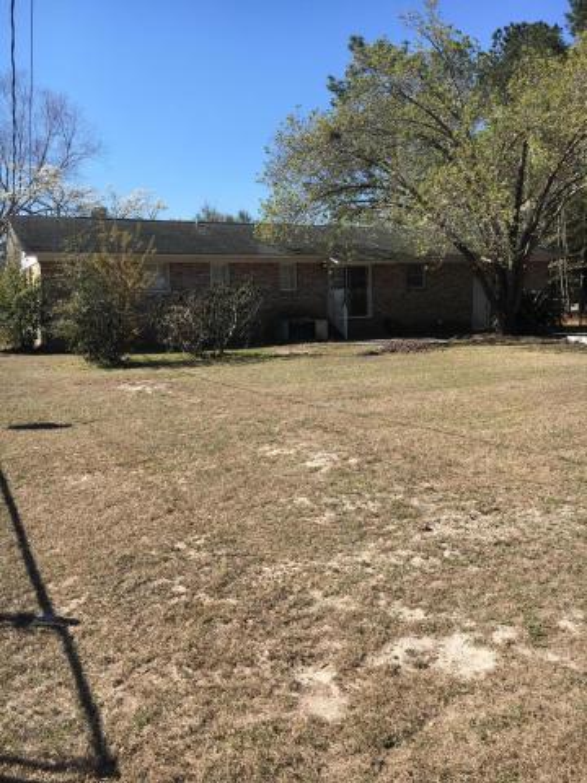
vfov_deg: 61.7
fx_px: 656
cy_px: 392
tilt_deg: -7.2
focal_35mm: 29
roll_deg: +1.9
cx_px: 294
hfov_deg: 48.2
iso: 25
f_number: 2.2
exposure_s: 1/1304
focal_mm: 4.15
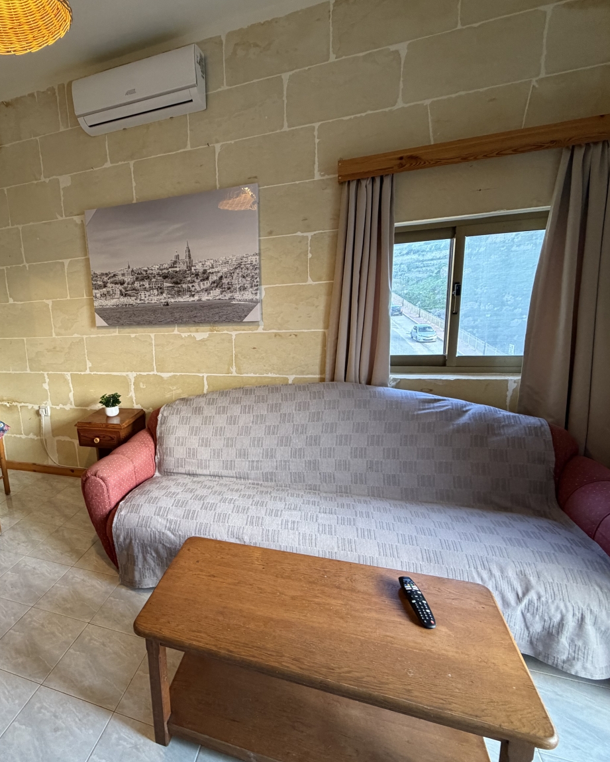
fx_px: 429
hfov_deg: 67.6
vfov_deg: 83.3
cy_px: 383
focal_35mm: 19
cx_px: 175
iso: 200
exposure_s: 1/50
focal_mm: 2.22
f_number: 2.2
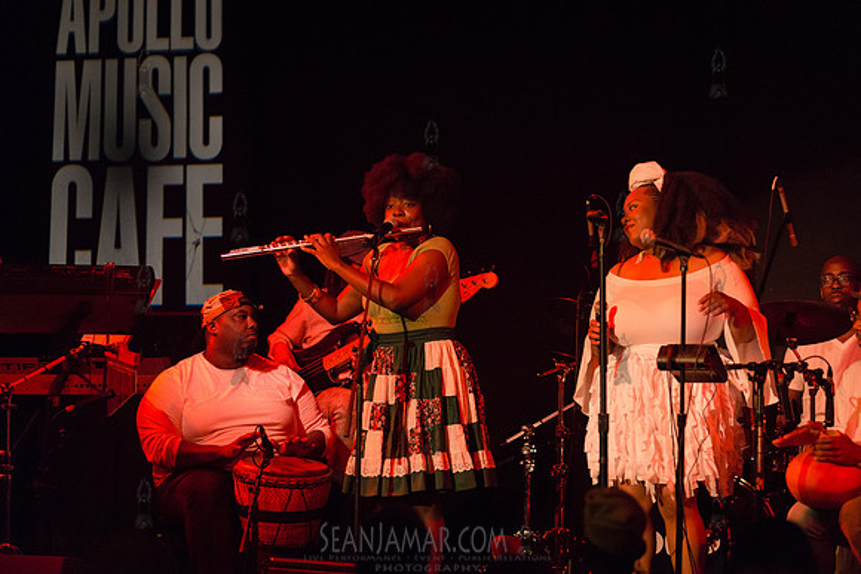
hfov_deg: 14.2
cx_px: 430
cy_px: 287
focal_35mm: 145
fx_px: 3469
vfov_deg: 9.5
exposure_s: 1/200
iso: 4000
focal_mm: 145
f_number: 2.8
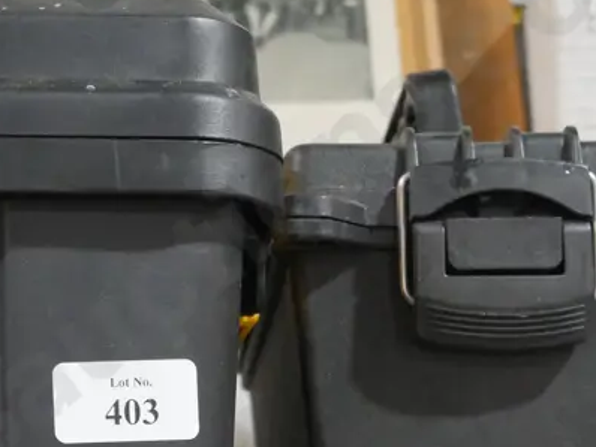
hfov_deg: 14.1
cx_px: 111
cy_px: 331
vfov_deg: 10.7
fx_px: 2395
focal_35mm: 139
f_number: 5.3
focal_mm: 27
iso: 3200
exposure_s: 1/60
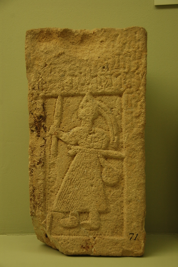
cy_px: 134
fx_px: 423
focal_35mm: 57
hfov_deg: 23.8
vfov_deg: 35.1
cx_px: 89
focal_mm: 38
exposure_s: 1/15
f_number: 4.5
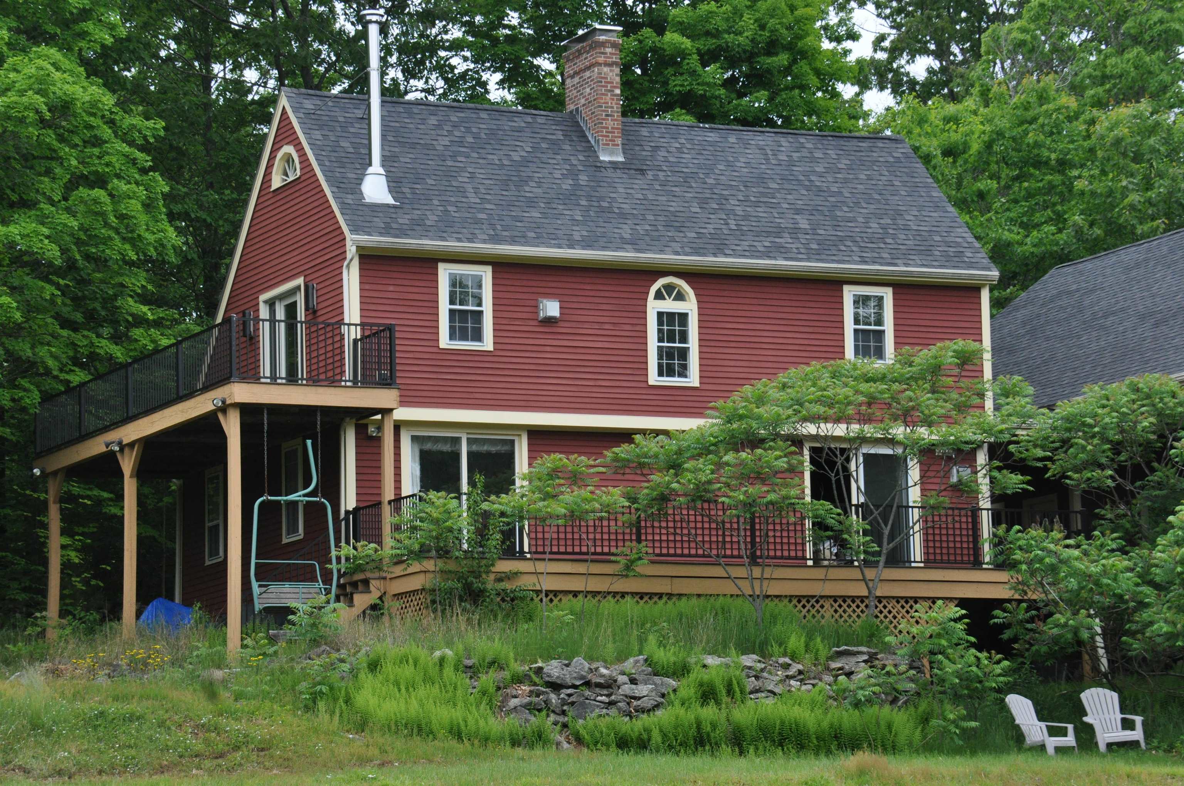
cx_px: 592
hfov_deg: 18.9
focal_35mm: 108
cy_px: 393
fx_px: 3547
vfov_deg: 12.6
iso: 800
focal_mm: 72
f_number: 10
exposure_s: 1/400
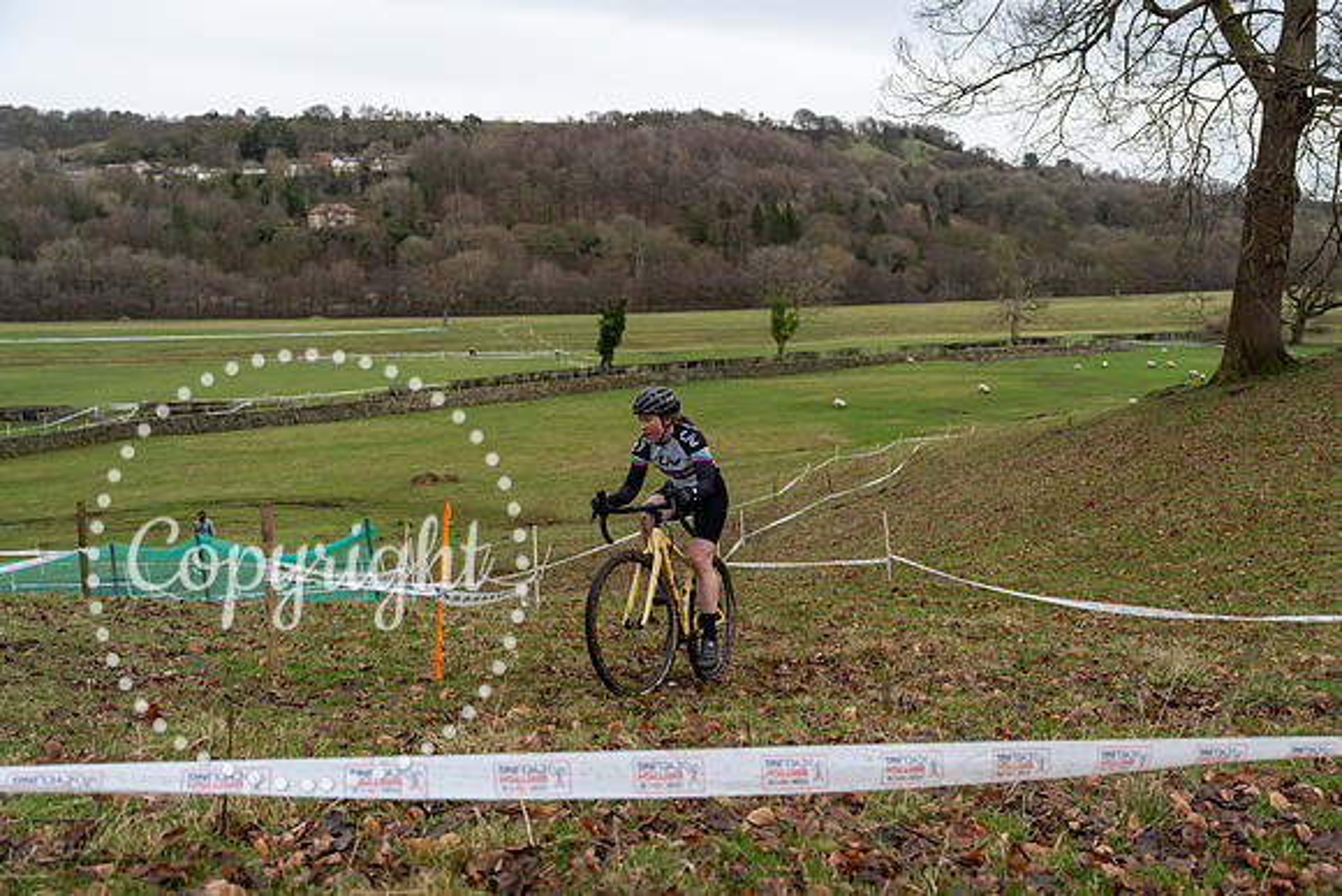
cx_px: 671
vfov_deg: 42.3
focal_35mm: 31
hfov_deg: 60.3
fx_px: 1156
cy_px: 448
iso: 800
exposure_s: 1/1000
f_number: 3.5
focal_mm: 31
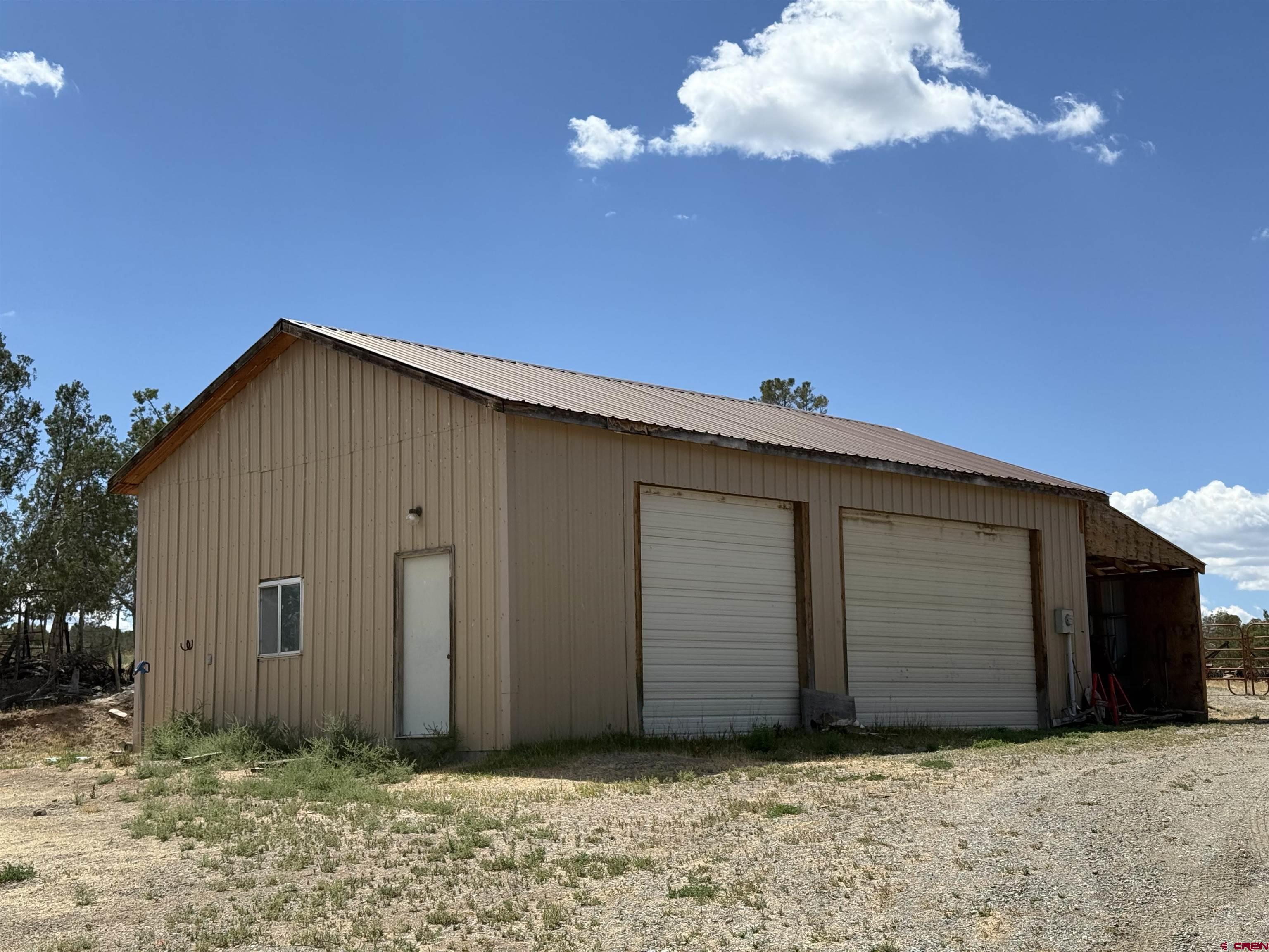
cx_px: 634
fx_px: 1760
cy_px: 476
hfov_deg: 39.7
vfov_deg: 30.3
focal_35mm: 48
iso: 80
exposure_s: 1/7143
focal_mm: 6.76
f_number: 1.78
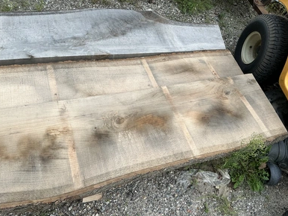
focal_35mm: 29
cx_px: 145
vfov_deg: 48.3
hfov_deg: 61.6
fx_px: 241
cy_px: 109
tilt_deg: -52.9
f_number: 1.8
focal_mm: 3
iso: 20
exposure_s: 1/122
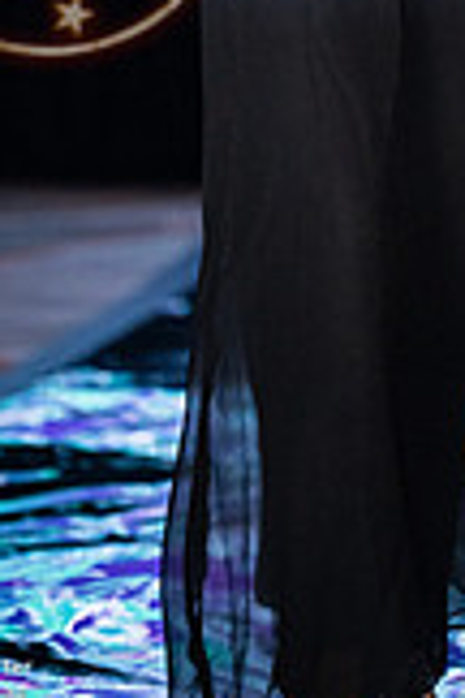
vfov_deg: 3.7
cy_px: -233
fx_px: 10791
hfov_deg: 2.5
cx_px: 469
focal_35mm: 557
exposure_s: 1/400
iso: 2500
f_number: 2.8
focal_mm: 200
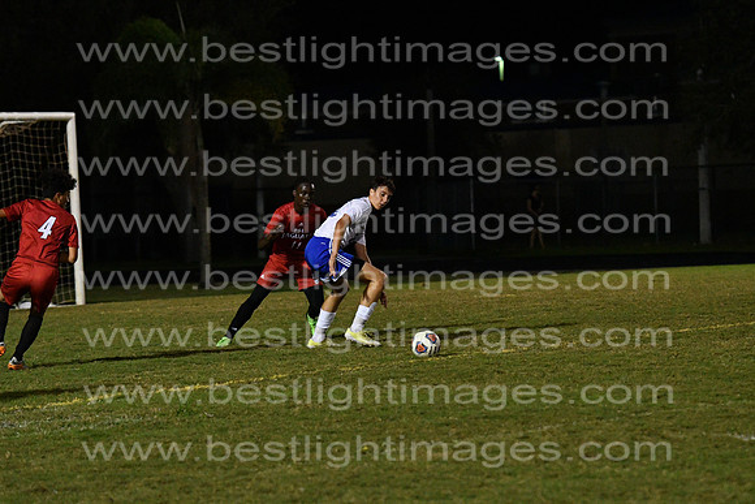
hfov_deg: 11.2
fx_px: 3839
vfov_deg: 7.5
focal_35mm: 183
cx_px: 378
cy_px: 252
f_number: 4
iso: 6400
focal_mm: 122
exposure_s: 1/1000
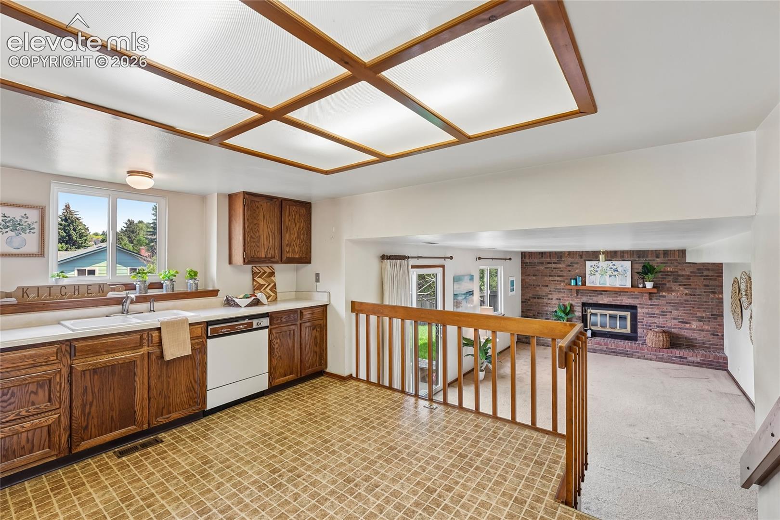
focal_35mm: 15
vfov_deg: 76.2
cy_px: 260
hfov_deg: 99.3
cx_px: 390
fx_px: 331
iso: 400
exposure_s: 1/10
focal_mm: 15.3
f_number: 8
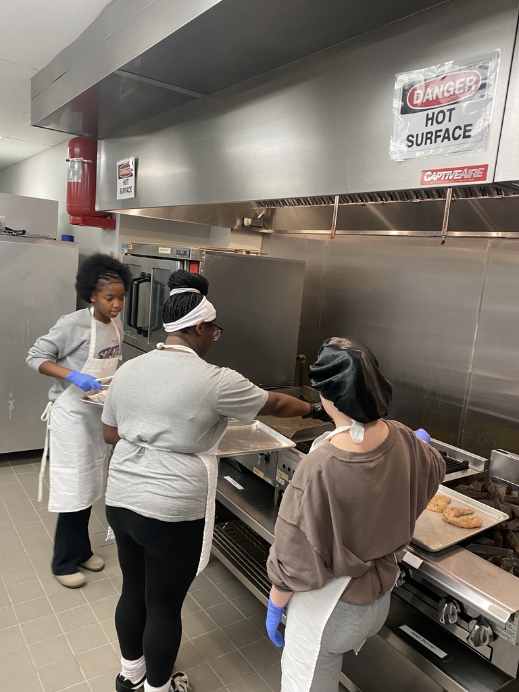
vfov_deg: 67.3
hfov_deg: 53.1
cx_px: 260
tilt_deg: -5.5
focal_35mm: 26
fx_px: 520
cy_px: 346
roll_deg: -4.9
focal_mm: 4.25
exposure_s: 1/60
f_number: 1.8
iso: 200
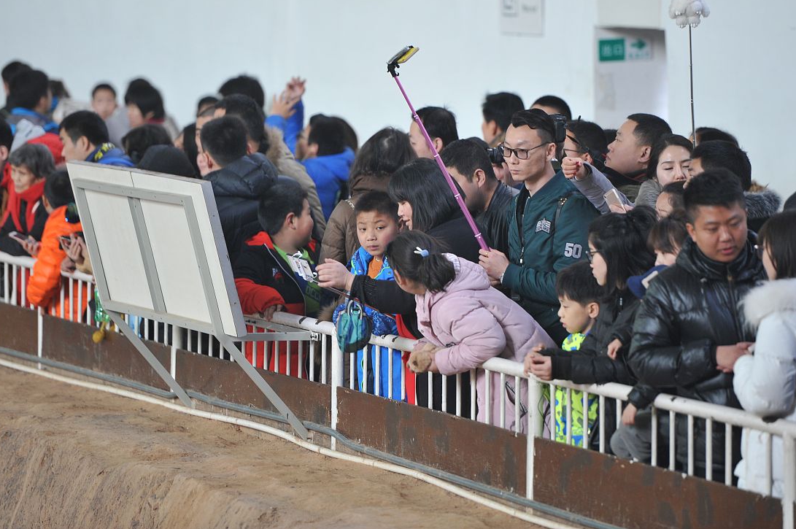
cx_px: 419
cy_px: 240
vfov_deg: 6.2
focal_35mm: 220
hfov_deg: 9.4
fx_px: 4859
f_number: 2.8
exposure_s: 1/80
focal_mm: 200
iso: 1000
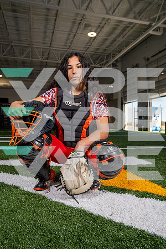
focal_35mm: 29
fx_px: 201
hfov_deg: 45.0
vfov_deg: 63.7
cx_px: 83
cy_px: 124
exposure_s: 1/200
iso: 200
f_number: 5.6
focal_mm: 29
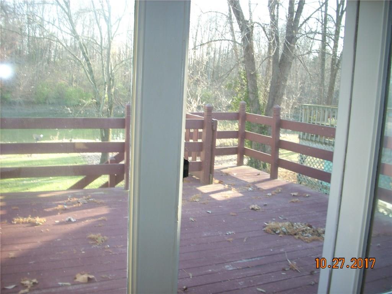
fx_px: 419
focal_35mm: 37
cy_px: 147
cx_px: 196
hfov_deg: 50.1
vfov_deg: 38.7
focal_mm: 6.2
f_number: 2.8
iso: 64
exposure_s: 1/30
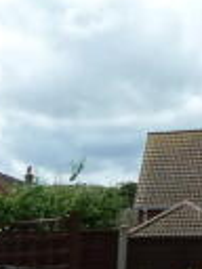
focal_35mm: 114
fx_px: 887
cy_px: 400
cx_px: -327
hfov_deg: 10.6
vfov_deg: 15.9
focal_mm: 4.1
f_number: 4.5
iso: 80
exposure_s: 1/400
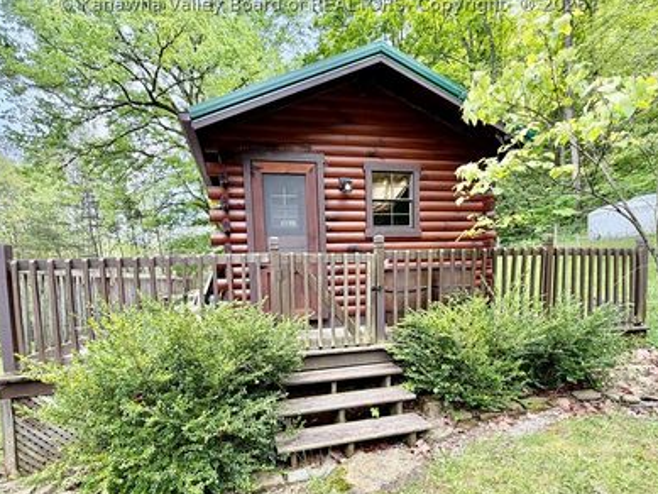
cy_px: 305
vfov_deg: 70.6
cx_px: 321
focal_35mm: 18
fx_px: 342
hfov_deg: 87.7
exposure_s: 1/194
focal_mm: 2.22
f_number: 2.2
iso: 64
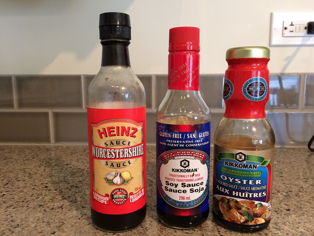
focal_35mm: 29
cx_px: 157
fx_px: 263
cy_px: 118
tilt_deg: -8.3
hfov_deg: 61.7
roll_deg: +0.9
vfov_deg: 48.2
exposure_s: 1/30
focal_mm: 4.15
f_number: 2.2
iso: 125
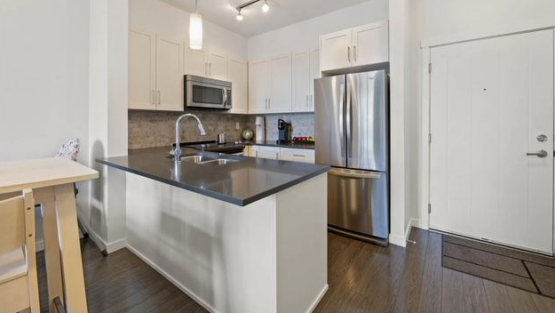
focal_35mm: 15
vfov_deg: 70.0
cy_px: 128
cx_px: 281
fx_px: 221
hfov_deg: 103.0
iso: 100
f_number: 11
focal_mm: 14
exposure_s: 1/1.67
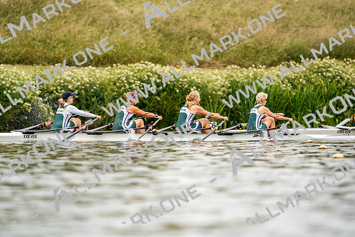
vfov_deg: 2.3
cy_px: 118
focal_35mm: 600
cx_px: 178
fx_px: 5918
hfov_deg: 3.4
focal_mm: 600
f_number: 6.3
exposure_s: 1/2000
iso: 320
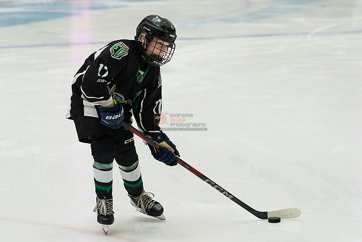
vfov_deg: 6.5
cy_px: 100
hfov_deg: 9.8
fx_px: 2117
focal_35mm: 210
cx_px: 139
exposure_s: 1/640
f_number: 4
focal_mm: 150
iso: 2000
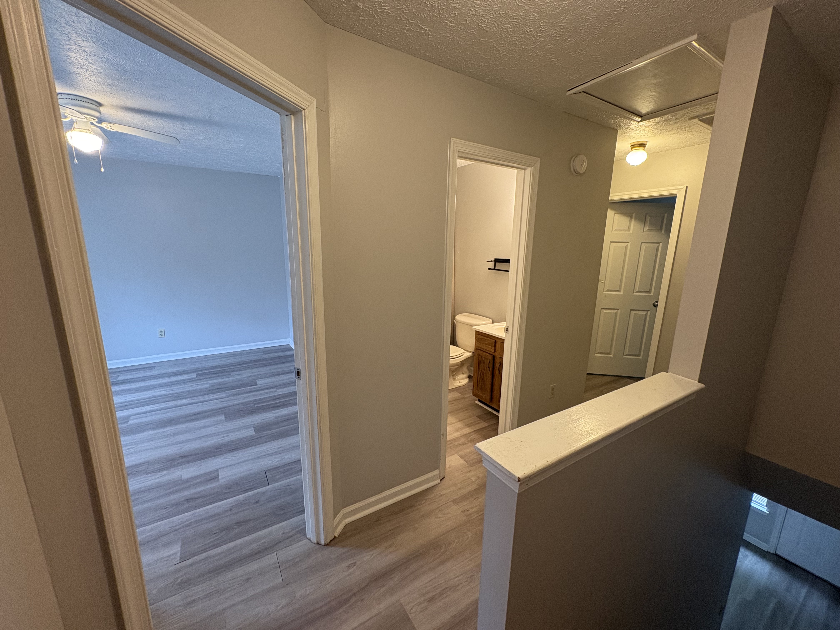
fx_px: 340
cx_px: 420
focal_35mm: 14
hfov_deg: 102.1
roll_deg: -0.6
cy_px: 315
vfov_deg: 85.7
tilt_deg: -11.5
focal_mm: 2.22
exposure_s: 1/60
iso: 320
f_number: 2.2
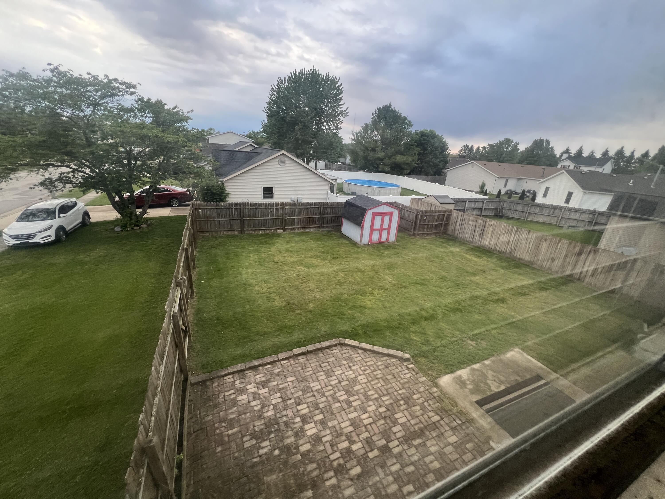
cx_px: 332
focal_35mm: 13
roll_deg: -3.7
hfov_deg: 106.2
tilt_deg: -21.2
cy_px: 250
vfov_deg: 89.9
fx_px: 250
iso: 250
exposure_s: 1/99
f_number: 1.8
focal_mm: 1.57
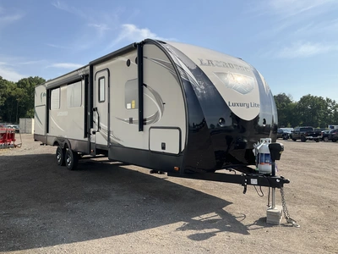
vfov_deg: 48.2
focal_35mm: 29
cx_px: 169
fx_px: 283
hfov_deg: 61.7
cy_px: 127
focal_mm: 3
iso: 25
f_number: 1.8
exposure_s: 1/1848
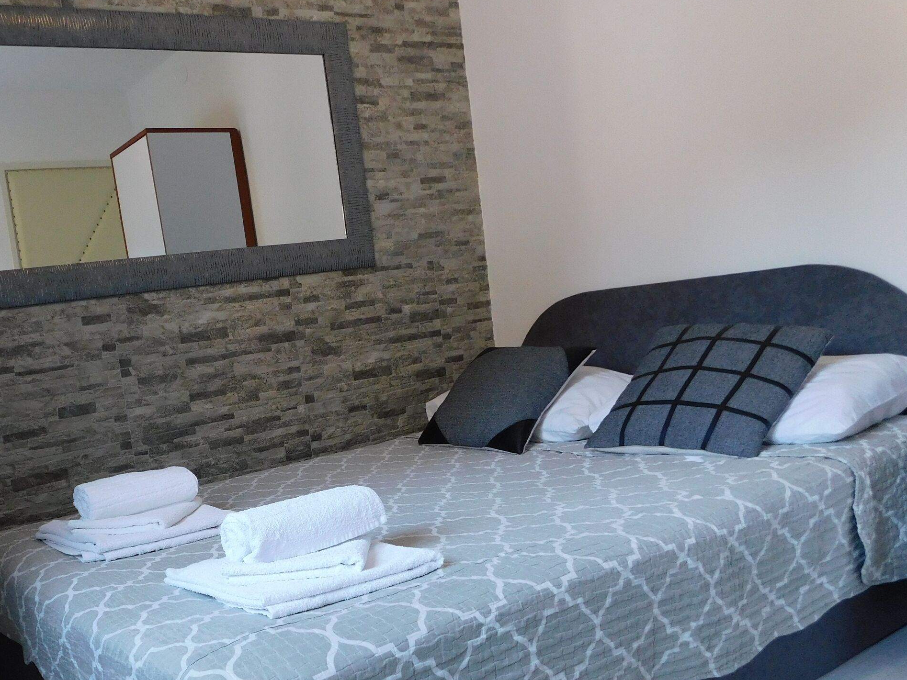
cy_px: 496
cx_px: 248
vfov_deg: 40.8
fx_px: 891
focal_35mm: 34
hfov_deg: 52.0
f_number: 3
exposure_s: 1/30
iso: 220
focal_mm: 4
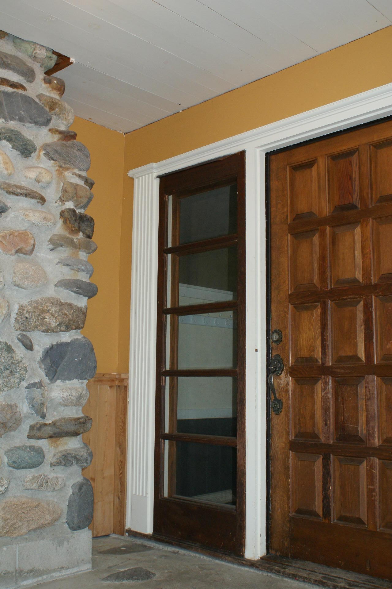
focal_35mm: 39
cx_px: 196
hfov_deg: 34.2
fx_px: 637
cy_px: 294
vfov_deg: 49.6
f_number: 5.6
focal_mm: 26
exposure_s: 1/60
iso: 400
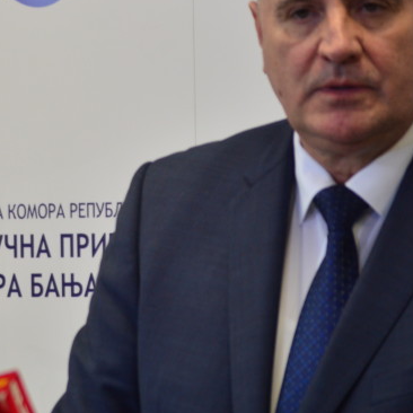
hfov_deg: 5.1
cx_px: 67
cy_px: 88
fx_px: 4643
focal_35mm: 344
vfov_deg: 5.1
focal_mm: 110
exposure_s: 1/100
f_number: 4.5
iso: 400
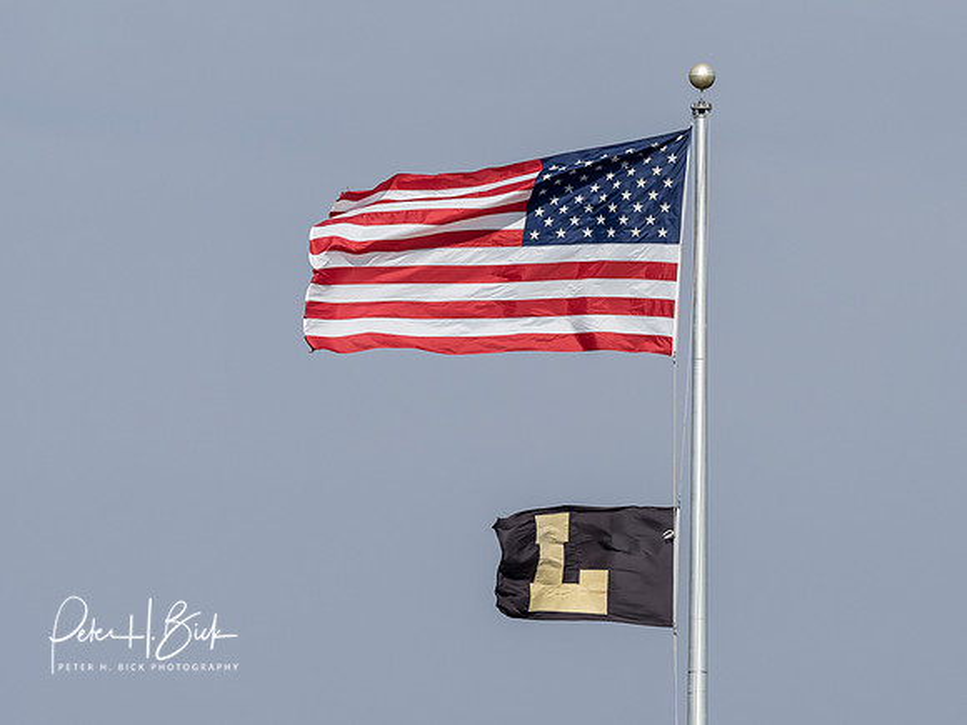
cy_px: 281
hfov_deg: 2.6
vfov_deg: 2.0
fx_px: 20949
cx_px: 592
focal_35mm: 750
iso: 400
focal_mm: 300
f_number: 6.3
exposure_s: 1/2000
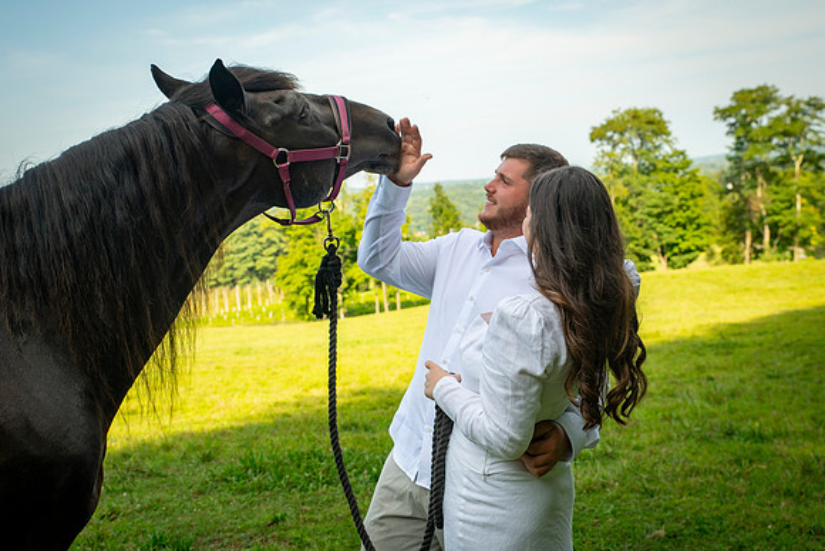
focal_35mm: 48
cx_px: 410
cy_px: 266
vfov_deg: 28.3
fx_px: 1090
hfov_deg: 41.4
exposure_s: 1/1000
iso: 400
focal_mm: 42
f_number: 5
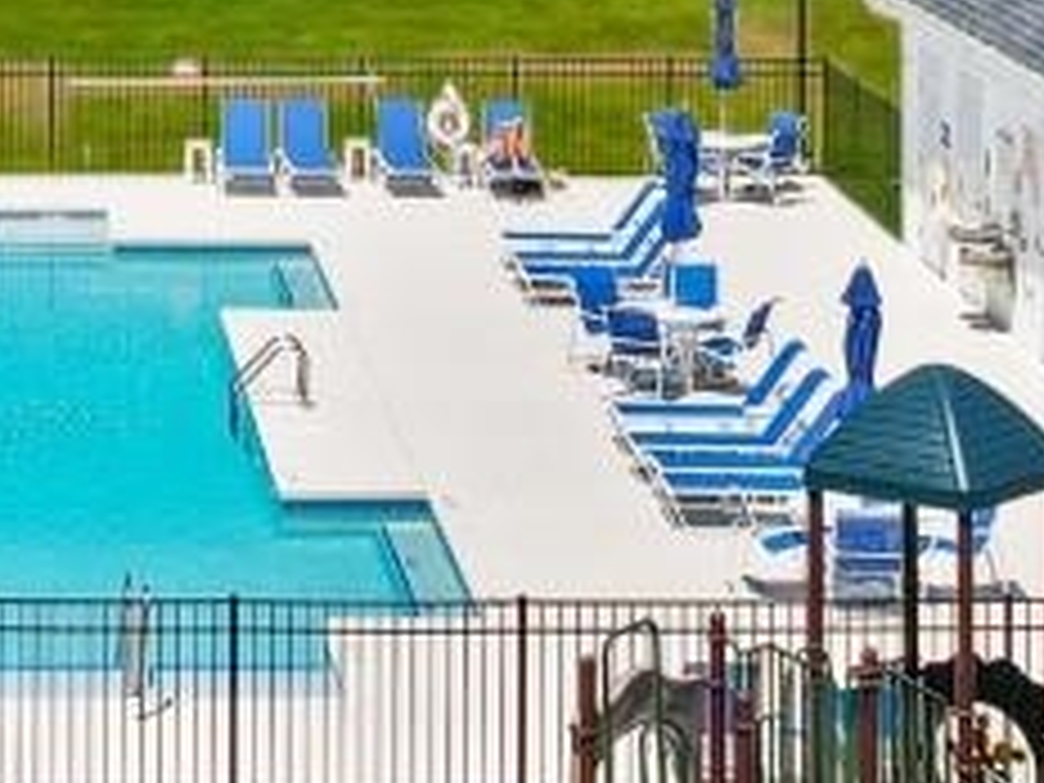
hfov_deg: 13.1
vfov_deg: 9.5
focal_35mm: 148
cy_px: -698
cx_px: -81
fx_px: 4464
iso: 140
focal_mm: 8.38
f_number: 2.8
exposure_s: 1/400
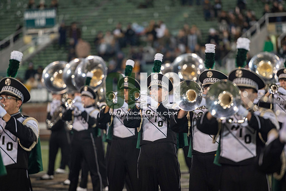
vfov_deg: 6.9
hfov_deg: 10.3
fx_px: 1588
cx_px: 143
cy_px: 96
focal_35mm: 200
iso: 1000
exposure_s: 1/500
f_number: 2.8
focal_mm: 200
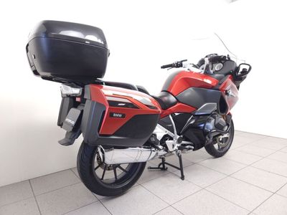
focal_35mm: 23
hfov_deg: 73.9
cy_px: 108
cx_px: 144
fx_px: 191
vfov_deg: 58.9
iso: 125
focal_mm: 5.4
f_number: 1.8
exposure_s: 1/50
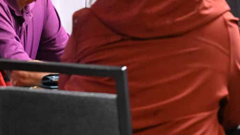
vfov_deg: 3.3
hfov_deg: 5.8
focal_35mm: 373
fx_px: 2374
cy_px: -2
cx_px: 268
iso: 5000
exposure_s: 1/50
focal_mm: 120
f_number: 5
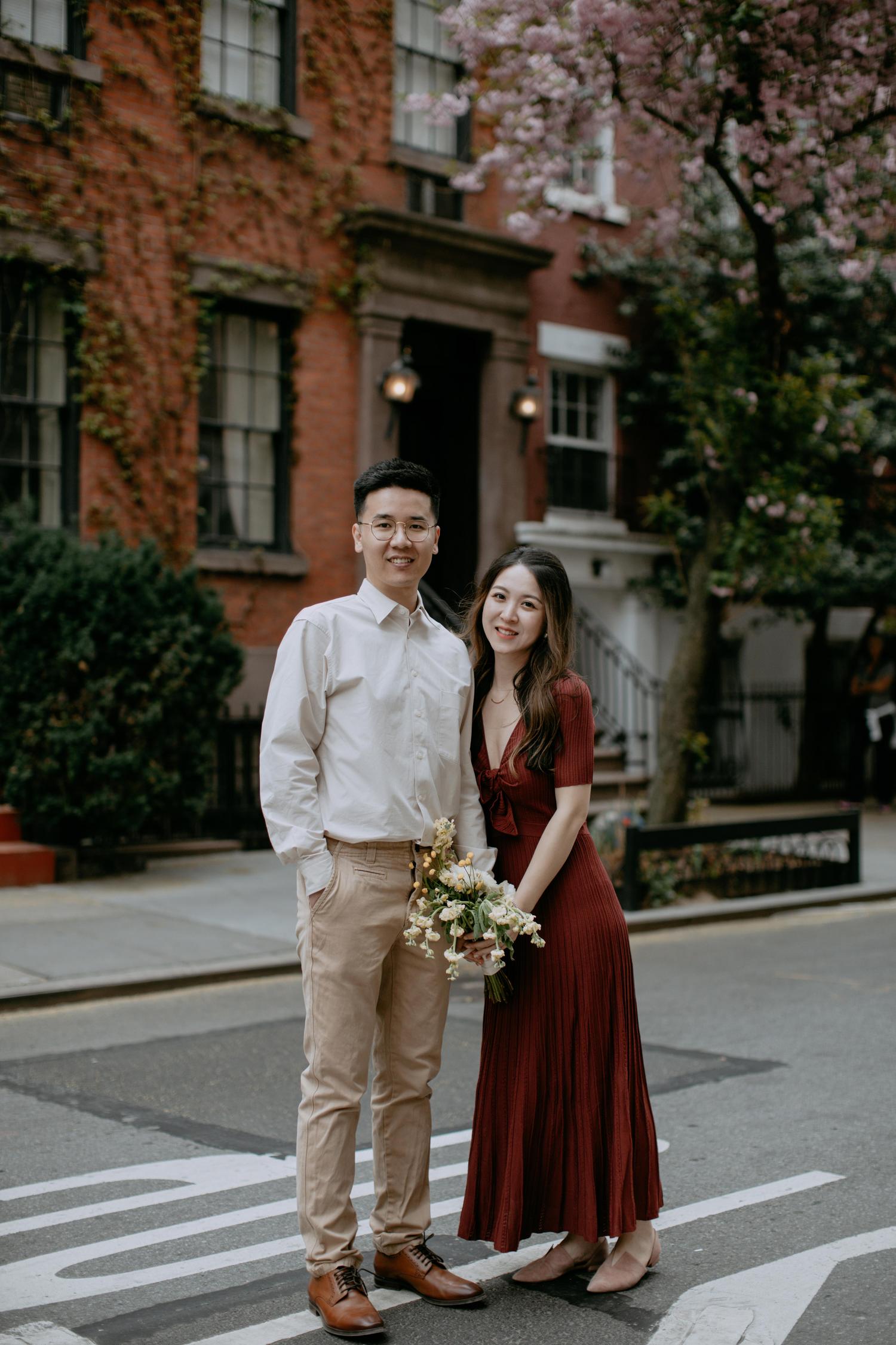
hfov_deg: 27.0
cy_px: 672
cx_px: 448
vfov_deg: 39.6
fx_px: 1867
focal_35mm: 50
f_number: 2
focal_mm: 50
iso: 400
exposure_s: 1/4000
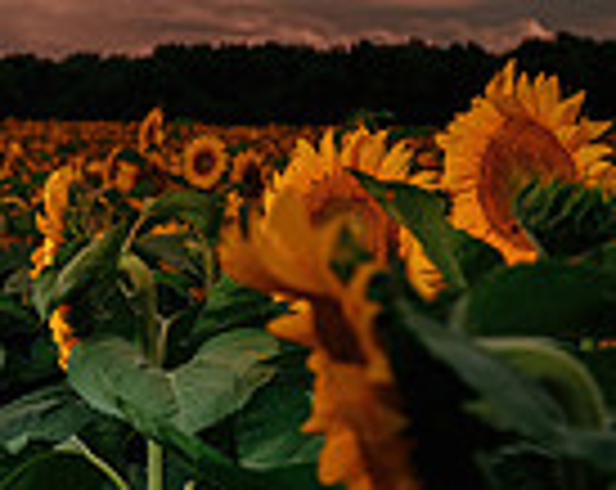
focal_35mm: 126
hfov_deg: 13.1
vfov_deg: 11.8
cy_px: 654
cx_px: -652
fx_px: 2292
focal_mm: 30.5
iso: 64
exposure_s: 1/200
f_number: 4
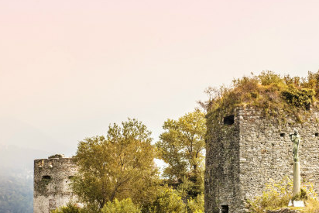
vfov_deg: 10.3
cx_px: 194
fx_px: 1179
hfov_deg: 15.4
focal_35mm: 133
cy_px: 124
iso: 400
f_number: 11
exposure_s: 1/250
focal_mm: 70
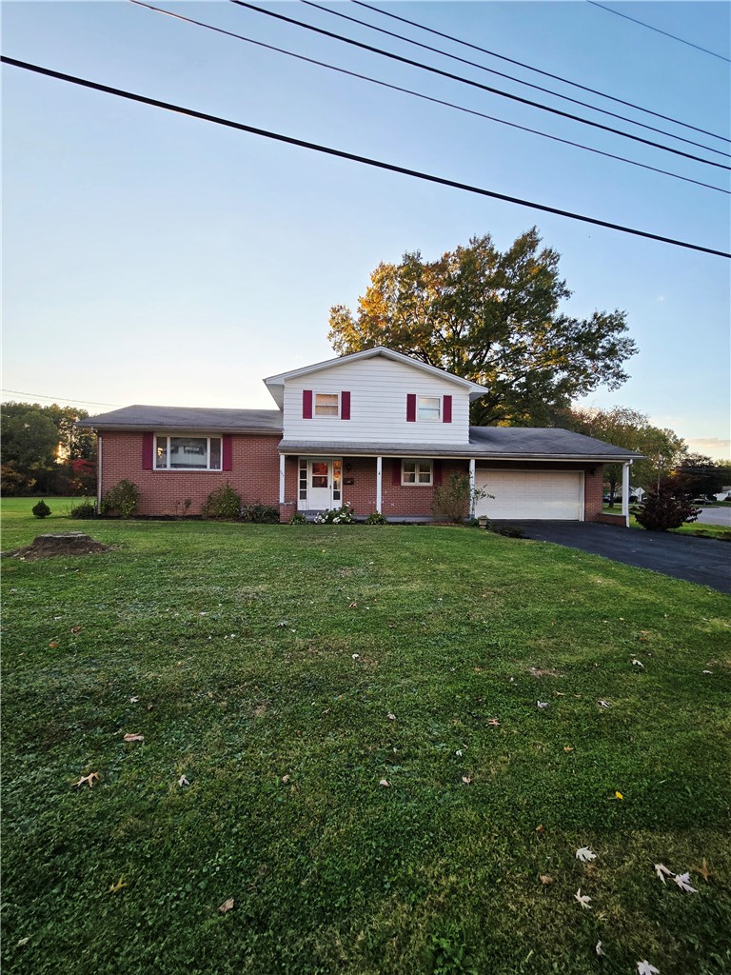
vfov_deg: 106.2
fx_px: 366
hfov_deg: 89.9
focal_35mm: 13
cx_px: 366
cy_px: 488
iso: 50
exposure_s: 1/417
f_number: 2.2
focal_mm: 2.2
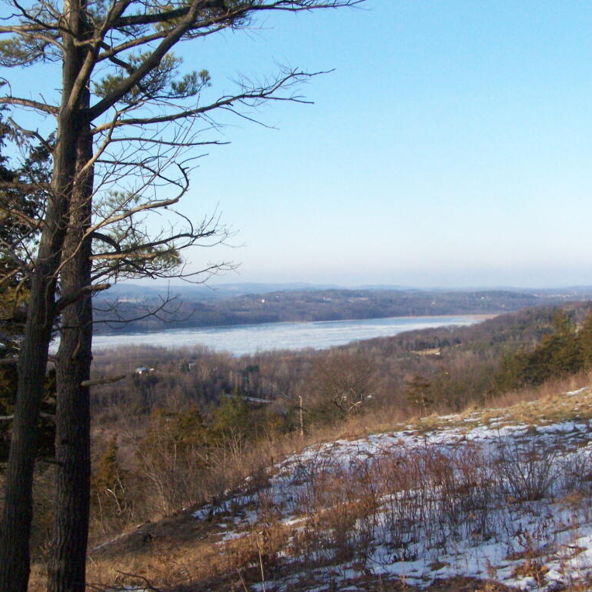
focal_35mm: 45
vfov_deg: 37.6
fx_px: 871
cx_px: 282
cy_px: 295
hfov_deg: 37.5
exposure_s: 1/800
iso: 400
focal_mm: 6.3
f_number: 5.6
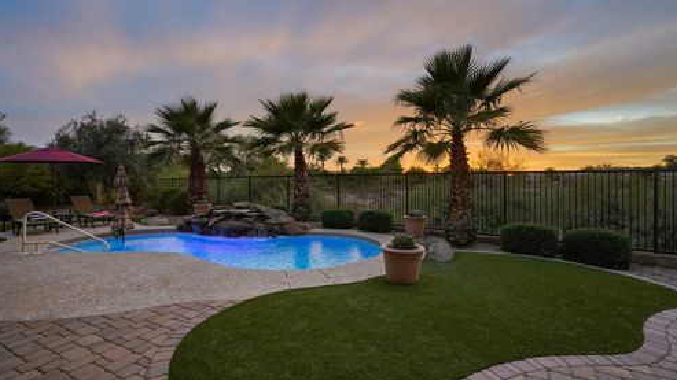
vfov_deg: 63.9
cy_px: 185
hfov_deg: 95.9
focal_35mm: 17
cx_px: 338
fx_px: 305
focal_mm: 16
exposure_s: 1/6
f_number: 8
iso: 400
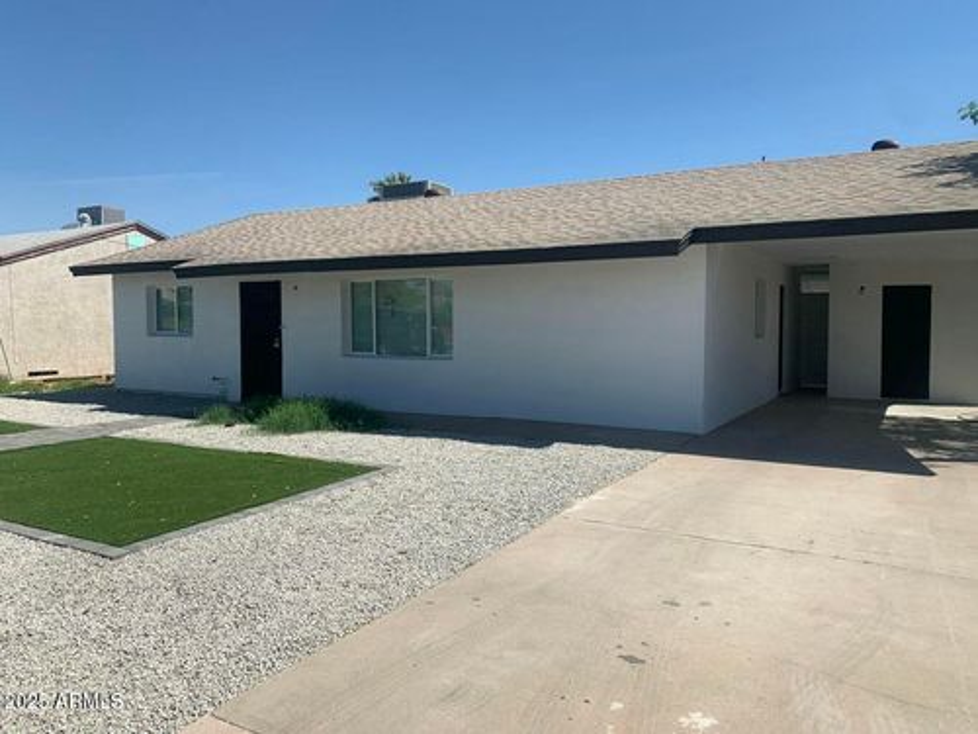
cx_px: 489
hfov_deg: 67.3
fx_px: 735
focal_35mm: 26
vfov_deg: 53.1
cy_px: 367
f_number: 1.8
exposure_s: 1/3185
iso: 25
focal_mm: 4.25
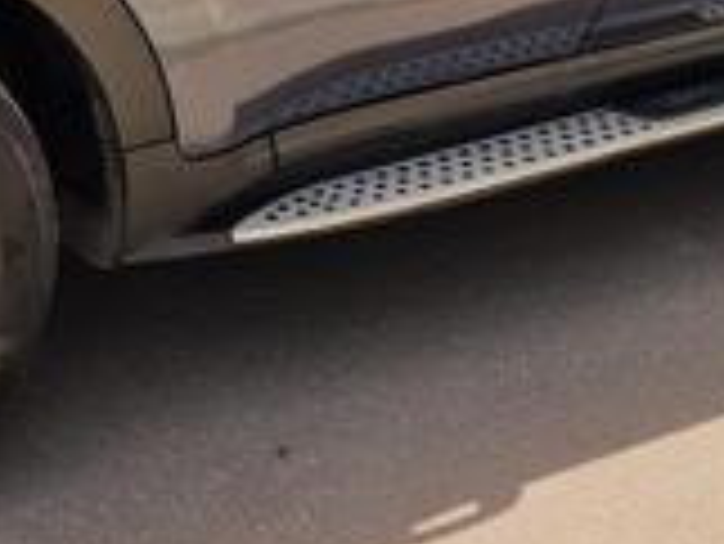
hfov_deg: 20.9
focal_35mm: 93
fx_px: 1947
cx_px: 162
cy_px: -205
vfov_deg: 15.0
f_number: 1.8
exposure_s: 1/854
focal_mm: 5.4
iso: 50
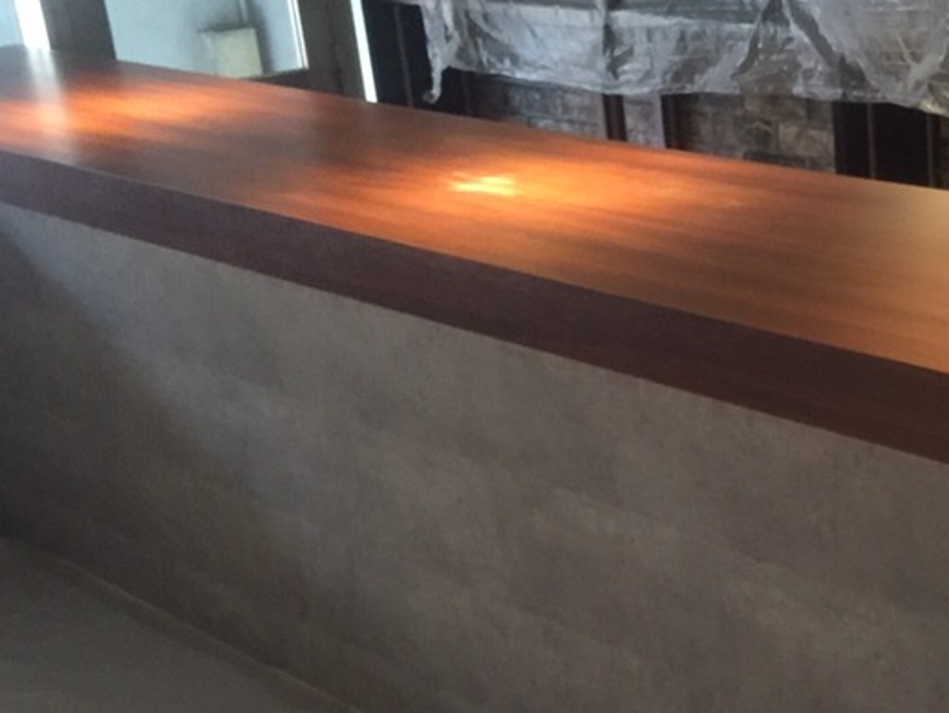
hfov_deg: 27.7
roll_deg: +2.7
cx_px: 894
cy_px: 580
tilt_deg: -24.0
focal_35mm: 67
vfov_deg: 21.7
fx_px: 1838
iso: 250
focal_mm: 4.15
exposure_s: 1/30
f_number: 2.2
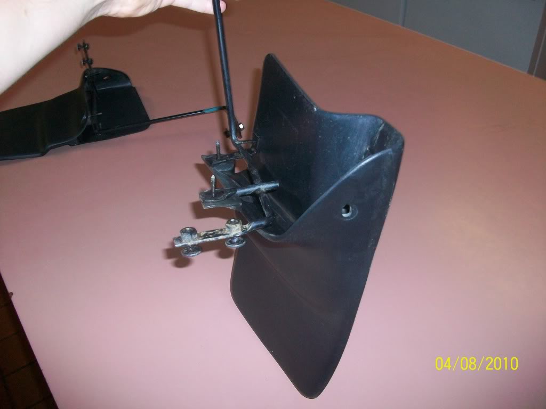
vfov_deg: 44.2
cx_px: 273
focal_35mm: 32
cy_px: 204
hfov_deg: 56.8
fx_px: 505
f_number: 2.8
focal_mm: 5.7
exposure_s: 1/60
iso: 160
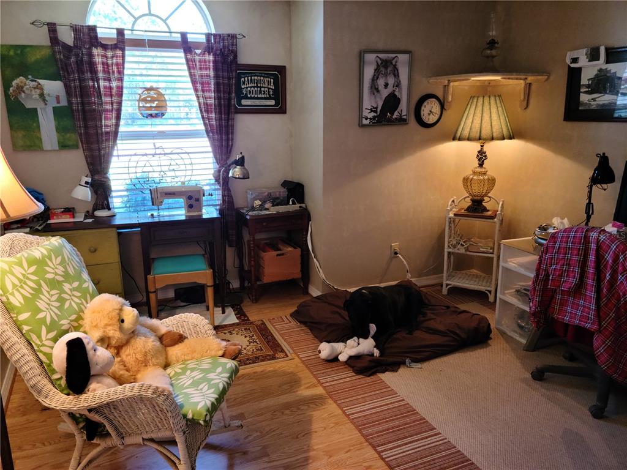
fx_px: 507
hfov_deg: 63.4
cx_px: 314
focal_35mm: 28
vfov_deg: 49.7
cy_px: 235
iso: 250
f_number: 2
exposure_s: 1/40
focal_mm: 5.9
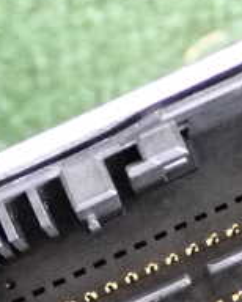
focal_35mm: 177
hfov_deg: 8.7
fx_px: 1582
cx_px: 201
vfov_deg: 10.8
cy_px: 255
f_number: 3.5
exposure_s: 1/125
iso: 5000
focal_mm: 10.35
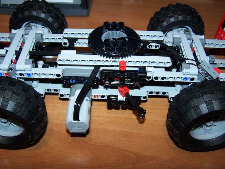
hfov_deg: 49.0
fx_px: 247
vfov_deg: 37.7
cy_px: 84
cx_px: 112
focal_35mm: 38
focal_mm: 6.3
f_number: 2.8
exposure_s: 1/60
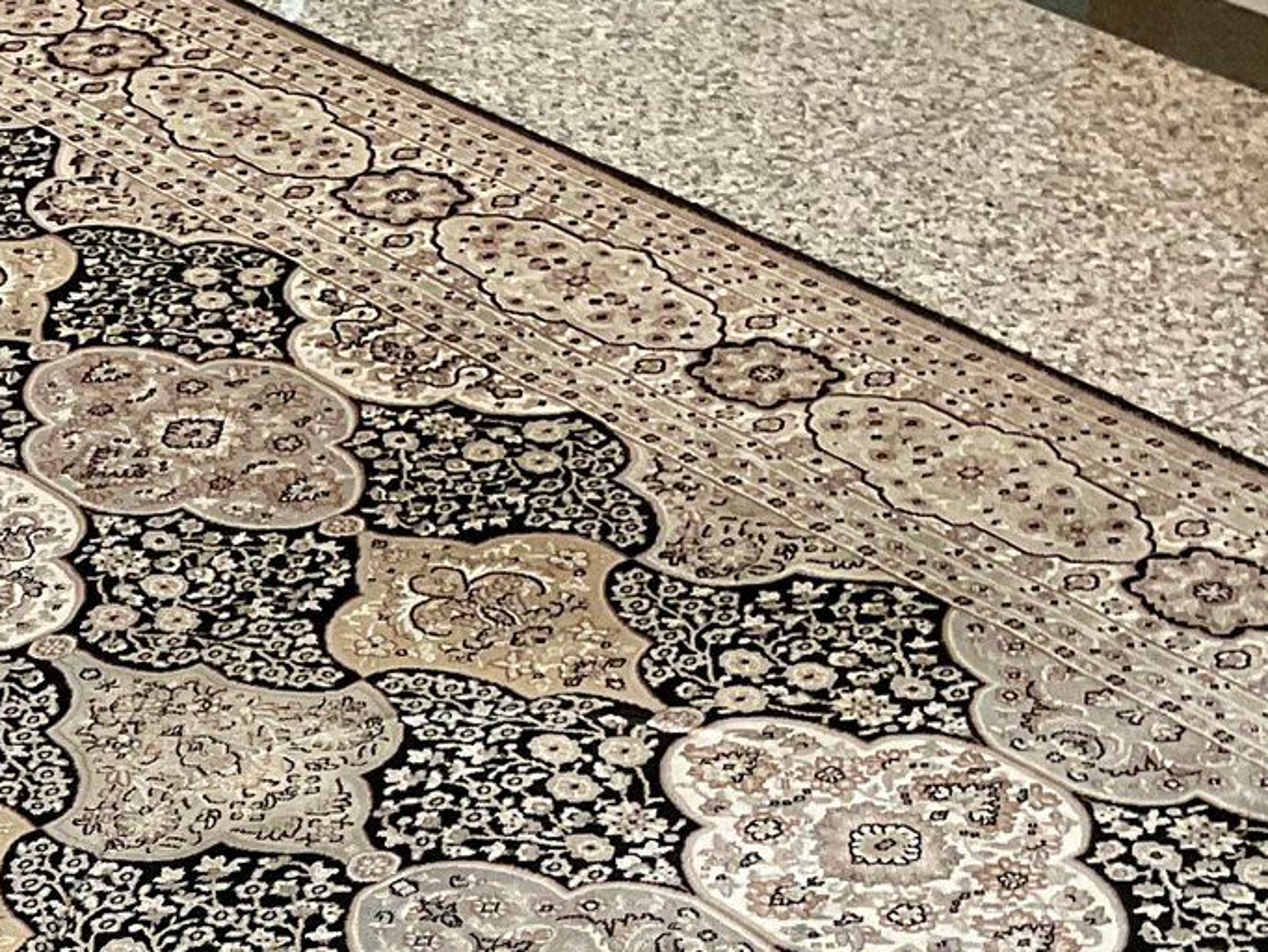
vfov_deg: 16.6
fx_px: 3115
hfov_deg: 21.9
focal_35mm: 85
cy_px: 1149
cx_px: -93
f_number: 1.8
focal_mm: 3
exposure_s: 1/60
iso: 100
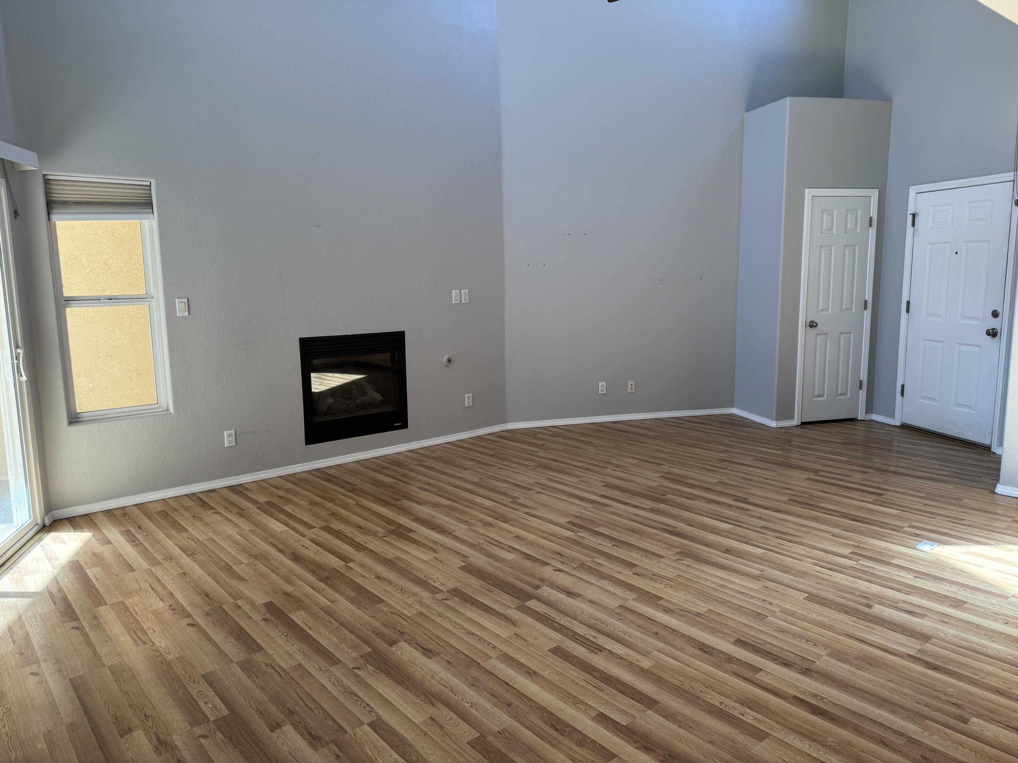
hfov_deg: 71.6
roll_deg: +0.8
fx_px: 706
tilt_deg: -9.4
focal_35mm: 24
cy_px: 382
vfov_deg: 56.8
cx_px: 509
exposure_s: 1/120
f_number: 1.78
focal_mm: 6.86
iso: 64
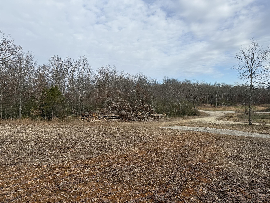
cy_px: 102
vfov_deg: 56.8
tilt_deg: -1.7
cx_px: 135
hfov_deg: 71.6
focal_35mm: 24
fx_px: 187
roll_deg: +1.4
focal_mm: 6.76
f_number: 1.78
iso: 80
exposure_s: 1/4167
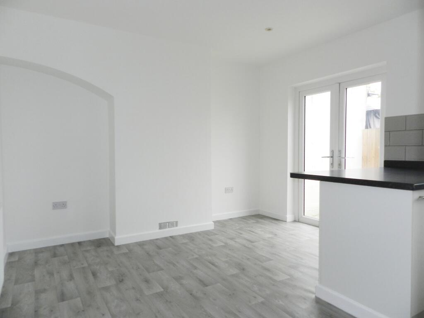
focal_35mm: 23
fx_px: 282
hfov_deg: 73.9
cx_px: 212
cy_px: 159
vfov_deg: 58.9
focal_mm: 4
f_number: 3.4
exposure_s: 1/125
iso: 160
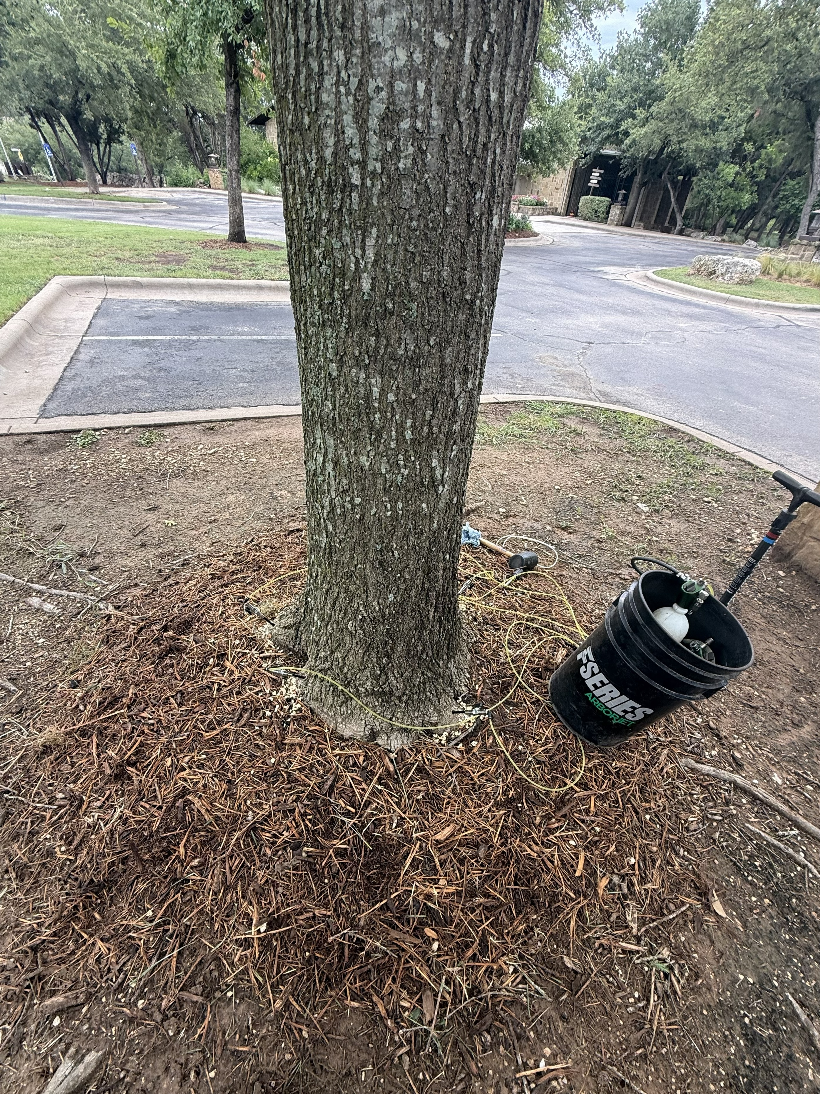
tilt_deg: -41.1
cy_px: 547
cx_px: 410
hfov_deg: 85.7
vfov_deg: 102.1
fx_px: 442
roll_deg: -6.2
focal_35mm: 14
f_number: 2.2
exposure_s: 1/99
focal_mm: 2.22
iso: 50
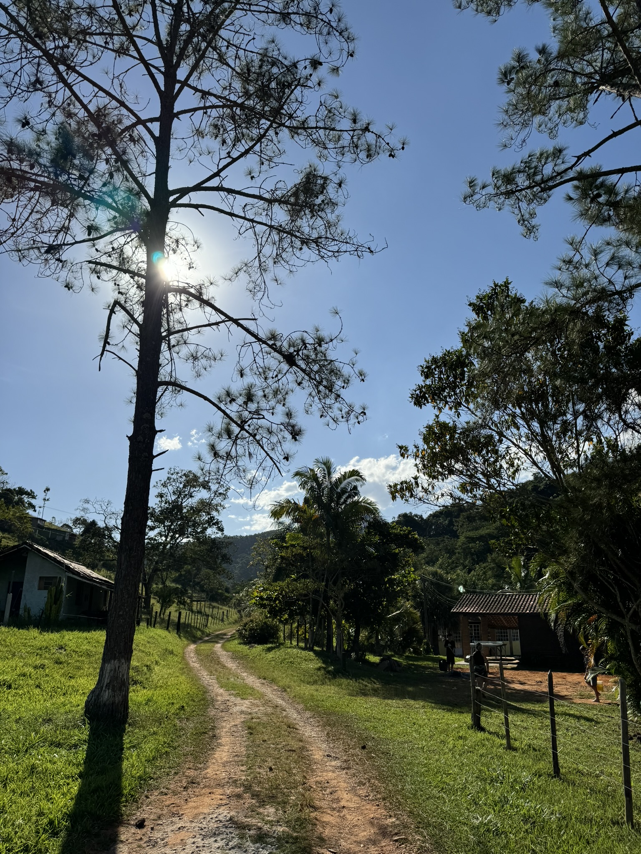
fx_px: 593
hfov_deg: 56.8
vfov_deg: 71.6
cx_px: 320
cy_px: 427
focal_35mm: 24
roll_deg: -1.8
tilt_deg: +18.5
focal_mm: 6.76
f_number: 1.78
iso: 80
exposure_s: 1/12346
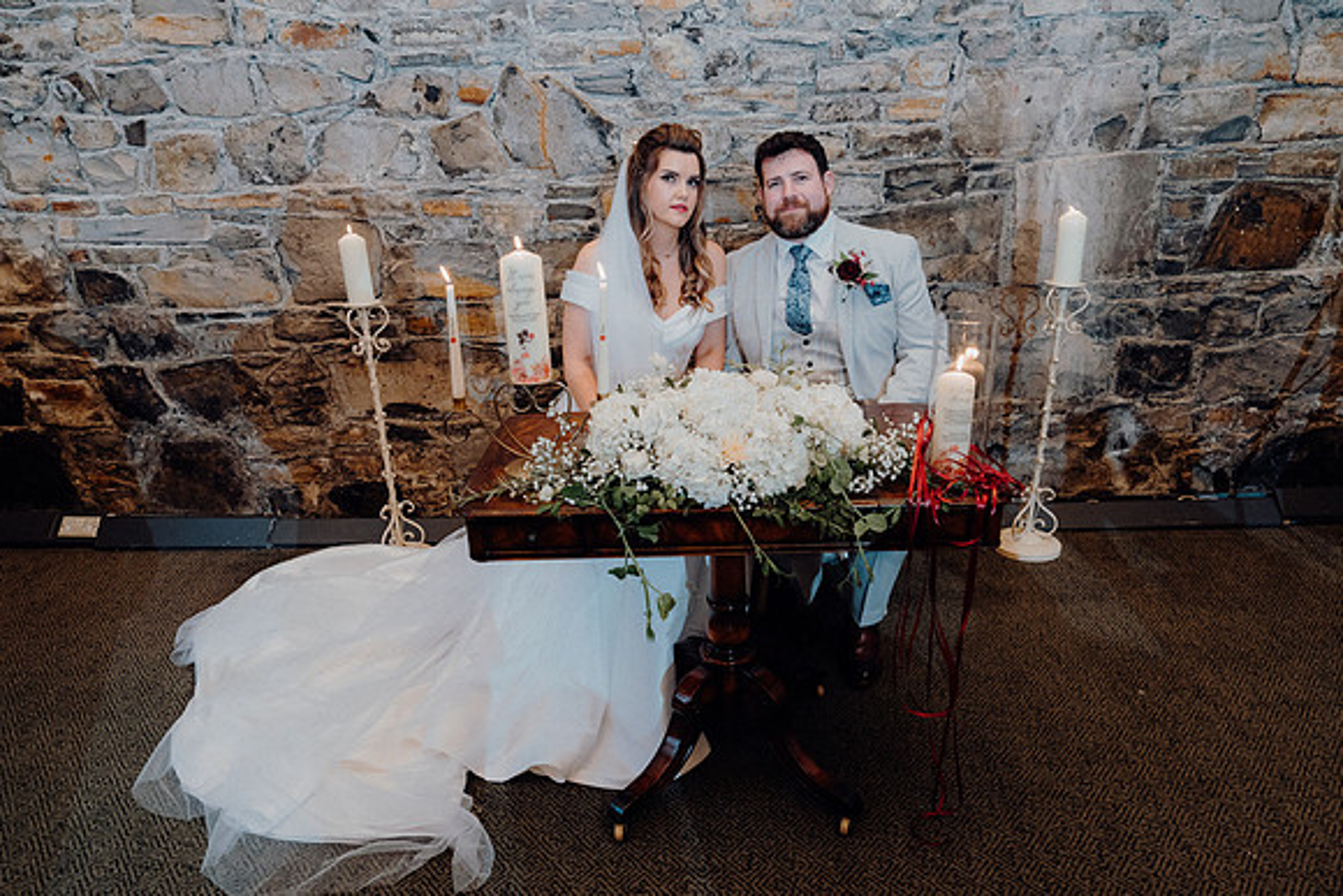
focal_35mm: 24
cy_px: 448
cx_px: 672
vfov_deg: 52.5
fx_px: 909
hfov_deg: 72.9
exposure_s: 1/200
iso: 2500
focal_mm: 24
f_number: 3.5
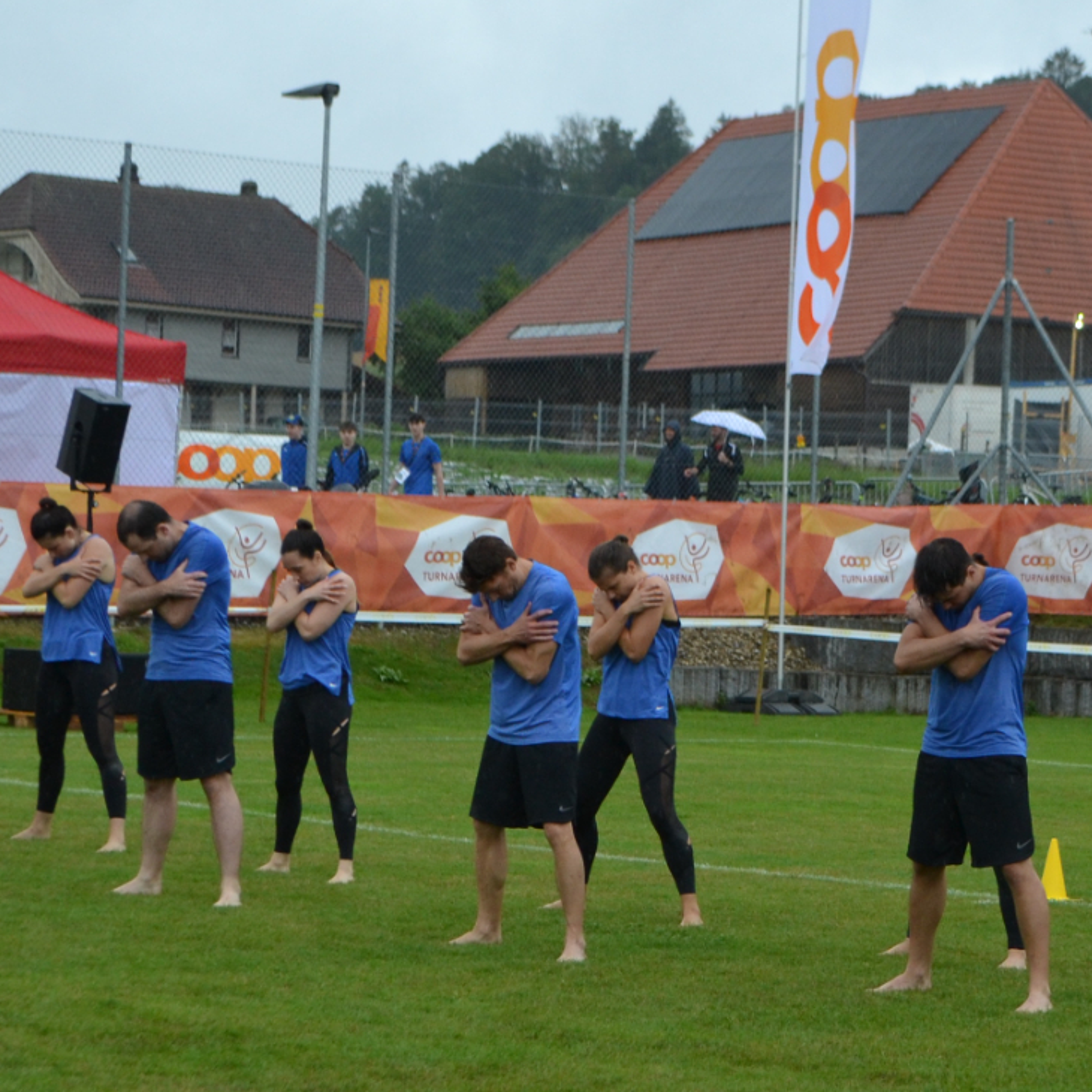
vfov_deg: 13.9
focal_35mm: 125
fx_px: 4468
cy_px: 725
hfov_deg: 13.8
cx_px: 920
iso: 450
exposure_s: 1/500
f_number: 5
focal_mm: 35
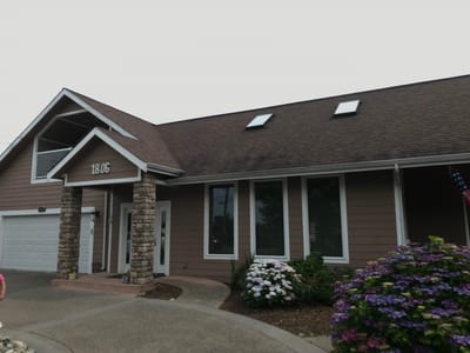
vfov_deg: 49.7
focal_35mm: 28
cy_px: 176
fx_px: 380
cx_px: 235
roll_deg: -0.1
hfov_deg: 63.4
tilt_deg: +8.6
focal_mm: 3.99
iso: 20
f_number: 1.8
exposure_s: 1/1114
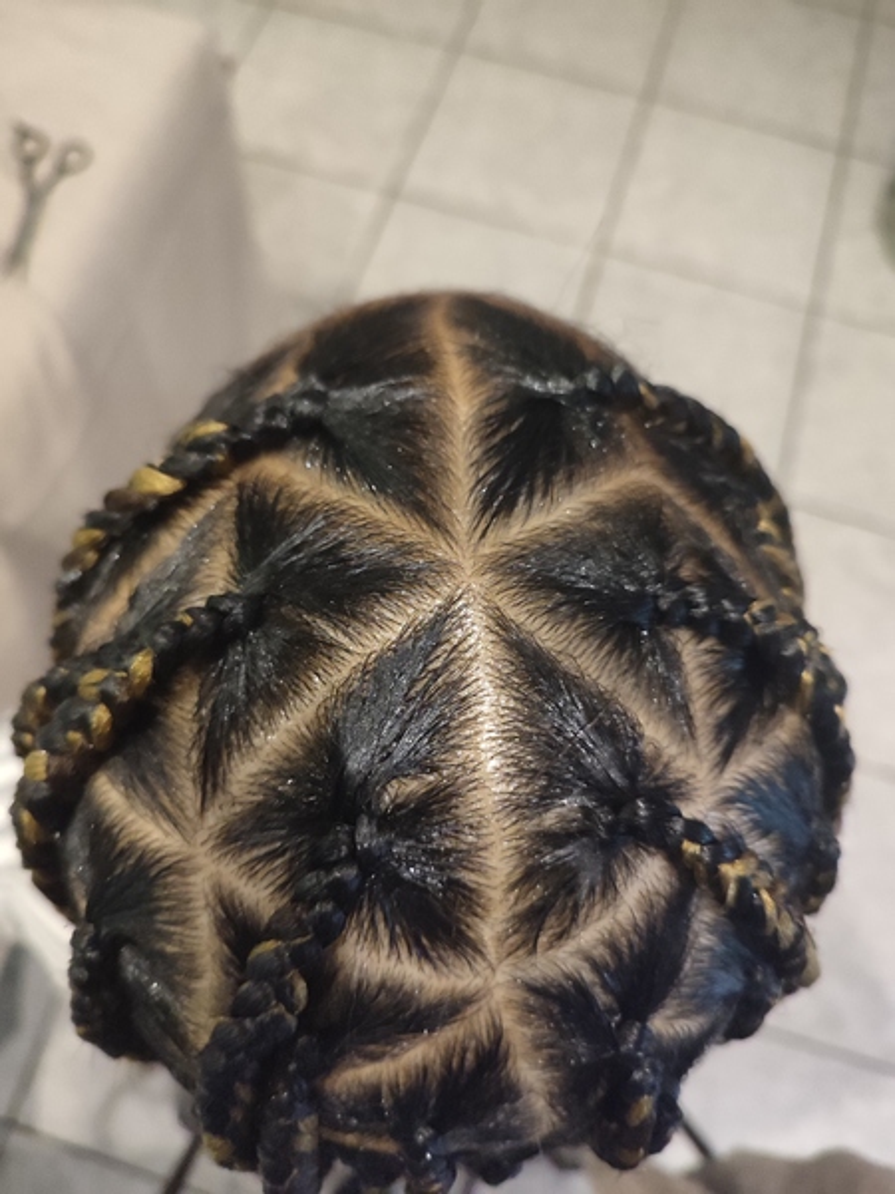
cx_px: 448
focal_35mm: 24
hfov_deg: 56.8
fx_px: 827
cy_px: 597
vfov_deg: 71.6
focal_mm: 5.89
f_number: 1.89
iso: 3259
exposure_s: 1/14
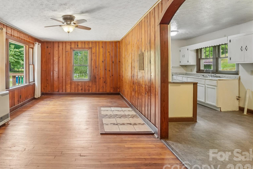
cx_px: 93
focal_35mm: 20
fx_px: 141
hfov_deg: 82.2
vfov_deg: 61.5
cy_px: 69
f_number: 8
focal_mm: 10
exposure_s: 1/15
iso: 400
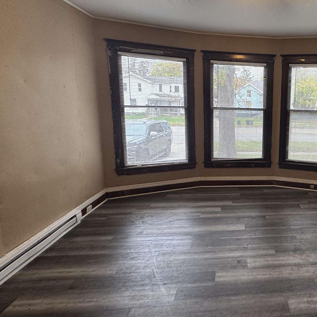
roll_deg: -0.6
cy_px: 140
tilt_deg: -9.1
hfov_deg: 58.5
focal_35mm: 24
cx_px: 266
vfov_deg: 64.8
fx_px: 249
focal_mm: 2.22
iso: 100
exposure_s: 1/120
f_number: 2.2
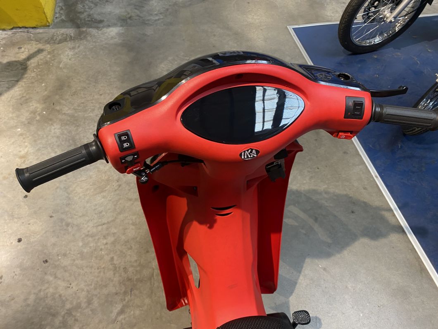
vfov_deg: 53.1
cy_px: 164
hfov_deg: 67.3
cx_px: 219
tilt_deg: -52.6
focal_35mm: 26
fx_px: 329
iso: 160
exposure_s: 1/50
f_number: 1.8
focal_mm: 4.25
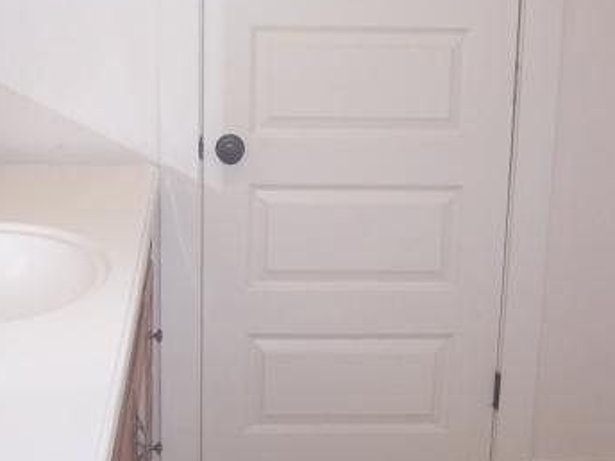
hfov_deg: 28.8
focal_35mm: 67
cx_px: 220
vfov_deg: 21.9
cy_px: 180
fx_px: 1190
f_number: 2.8
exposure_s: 1/60
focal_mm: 6.2
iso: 125
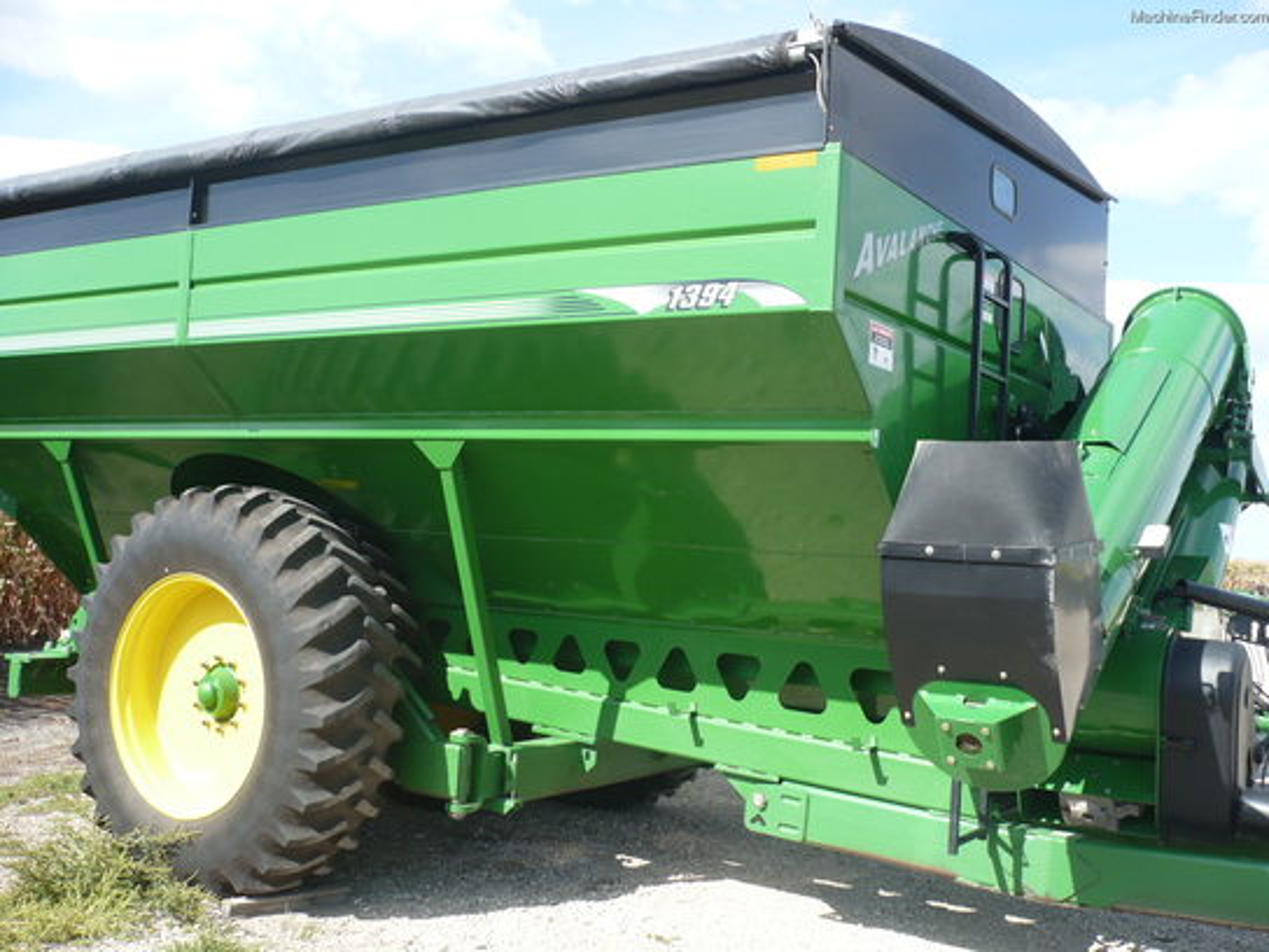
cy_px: 476
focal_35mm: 35
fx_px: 1283
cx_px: 634
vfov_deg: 40.7
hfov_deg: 52.6
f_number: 2.8
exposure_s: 1/640
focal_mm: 5.8
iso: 100
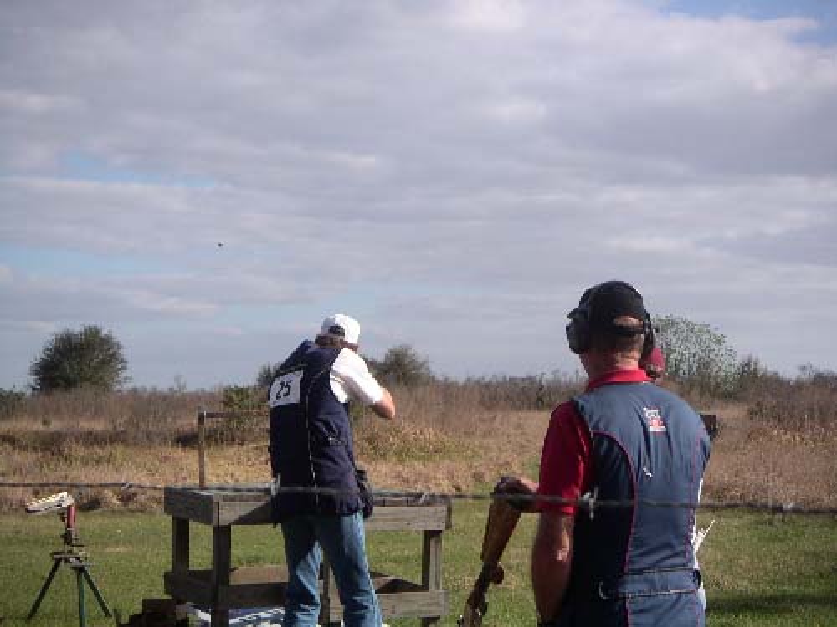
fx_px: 1765
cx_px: 418
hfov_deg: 26.7
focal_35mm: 73
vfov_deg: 20.2
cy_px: 314
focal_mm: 11.3
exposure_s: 1/750
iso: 50
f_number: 3.2
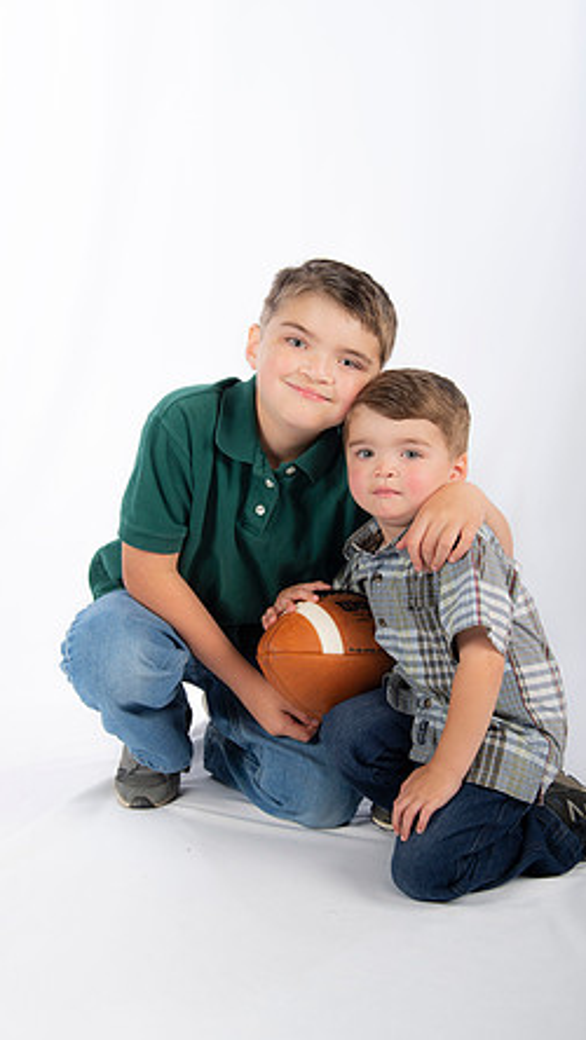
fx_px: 1463
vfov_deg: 39.2
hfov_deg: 22.6
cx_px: 311
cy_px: 525
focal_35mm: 53
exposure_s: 1/200
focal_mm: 50
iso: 100
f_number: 5.6
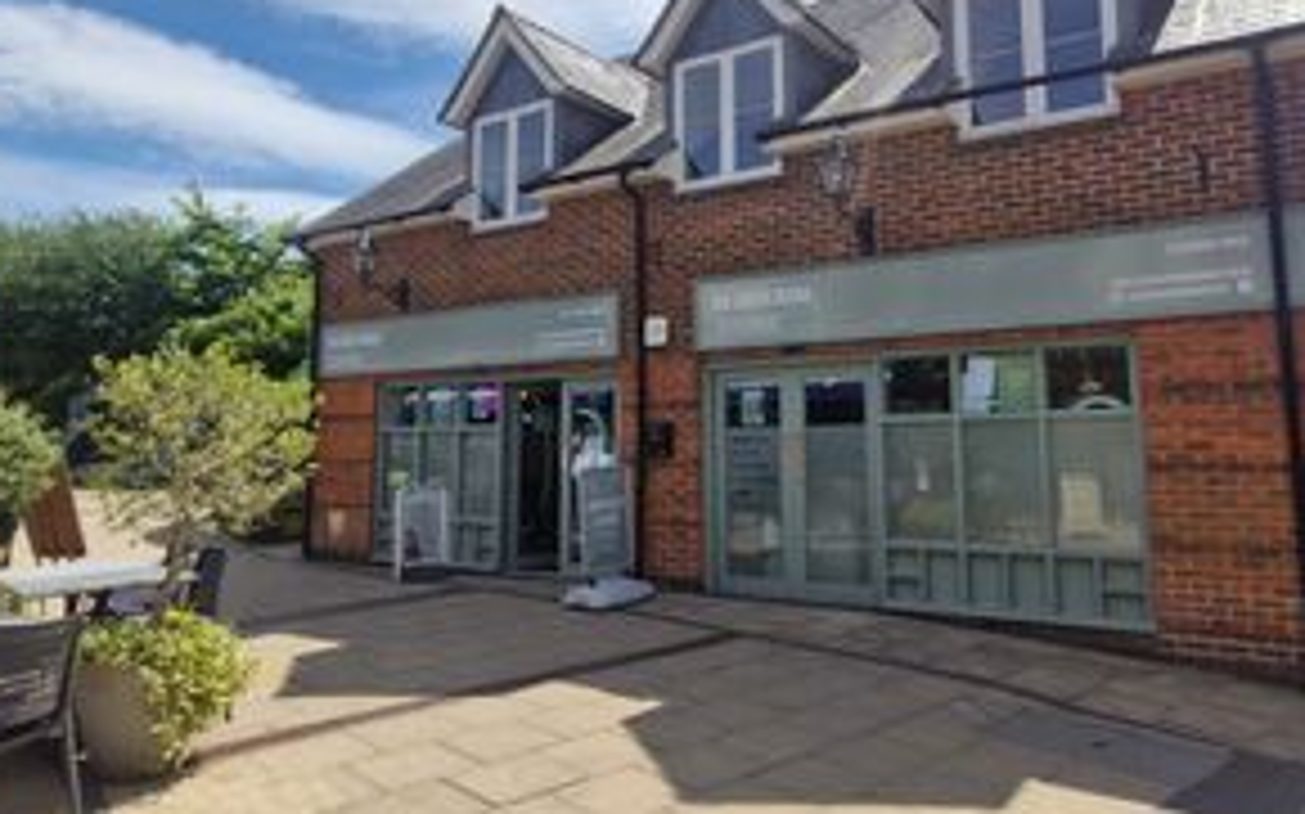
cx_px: 698
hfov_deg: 87.9
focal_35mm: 19
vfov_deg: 61.3
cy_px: 301
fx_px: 675
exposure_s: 1/1896
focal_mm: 1.74
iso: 50
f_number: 2.2
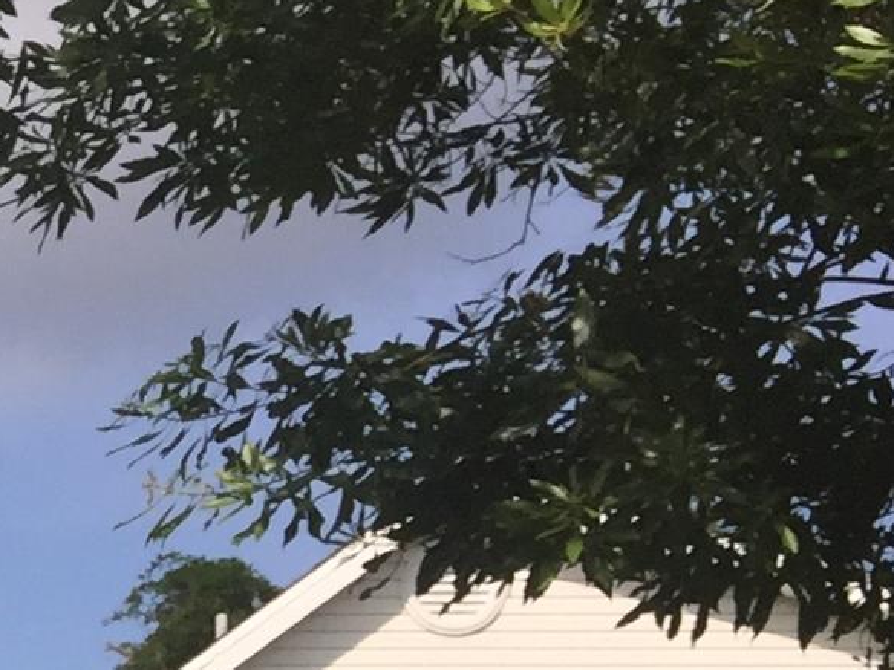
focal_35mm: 149
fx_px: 3848
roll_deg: -2.4
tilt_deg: +4.8
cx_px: -1384
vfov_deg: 9.6
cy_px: 1054
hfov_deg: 10.8
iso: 32
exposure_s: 1/3300
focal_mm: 4.15
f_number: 2.2
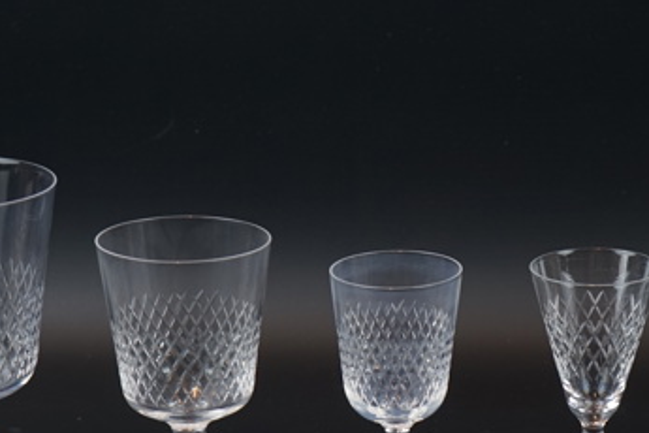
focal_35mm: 146
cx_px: 559
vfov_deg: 9.4
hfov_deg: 14.0
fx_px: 2632
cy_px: 367
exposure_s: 1/60
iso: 160
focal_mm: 56
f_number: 5
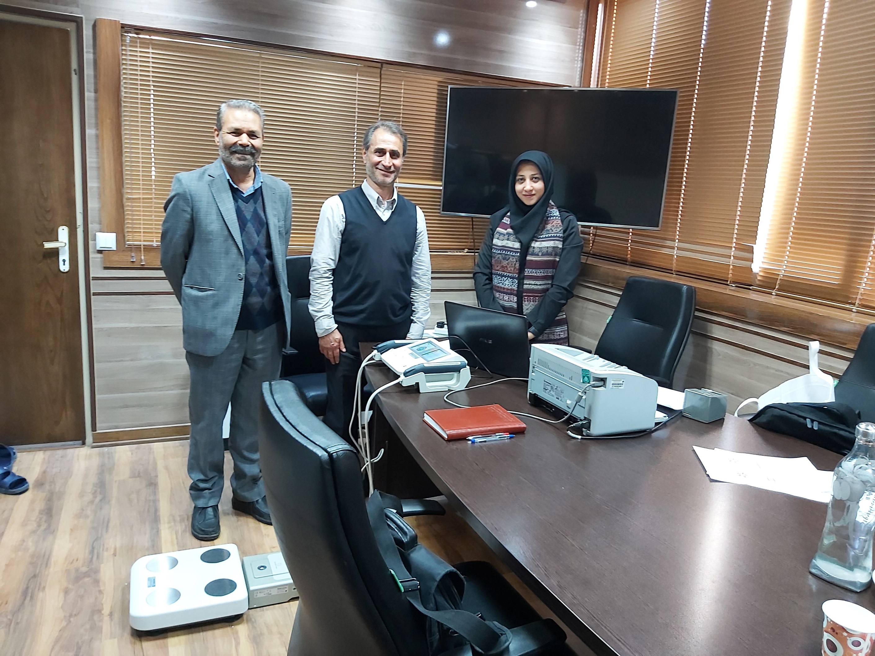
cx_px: 438
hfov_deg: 67.3
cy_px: 328
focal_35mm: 26
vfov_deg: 53.1
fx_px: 657
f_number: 1.7
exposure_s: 1/50
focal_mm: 3.92
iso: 250
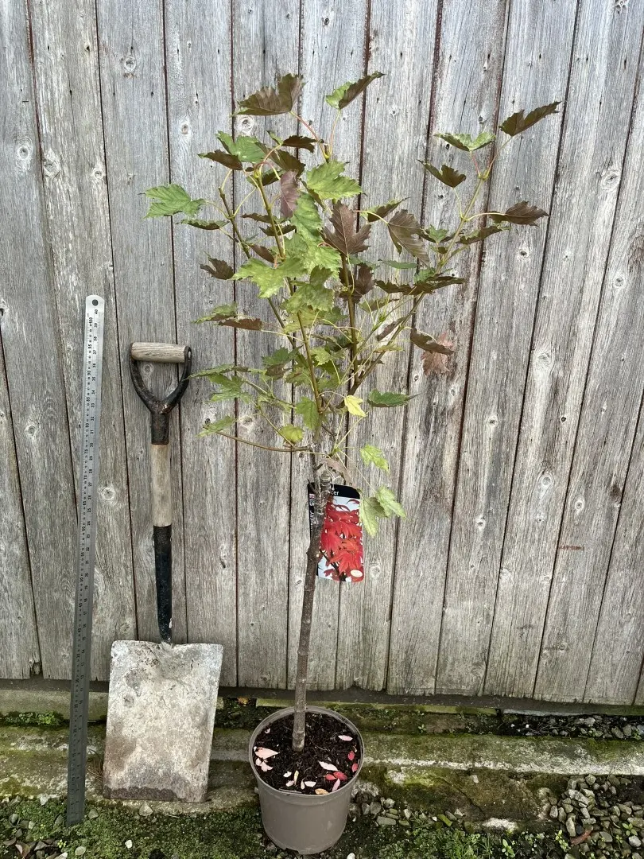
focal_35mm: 26
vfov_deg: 67.3
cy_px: 430
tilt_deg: -17.9
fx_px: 645
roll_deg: -2.0
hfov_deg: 53.1
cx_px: 322
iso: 50
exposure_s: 1/608
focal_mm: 5.1
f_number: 1.6
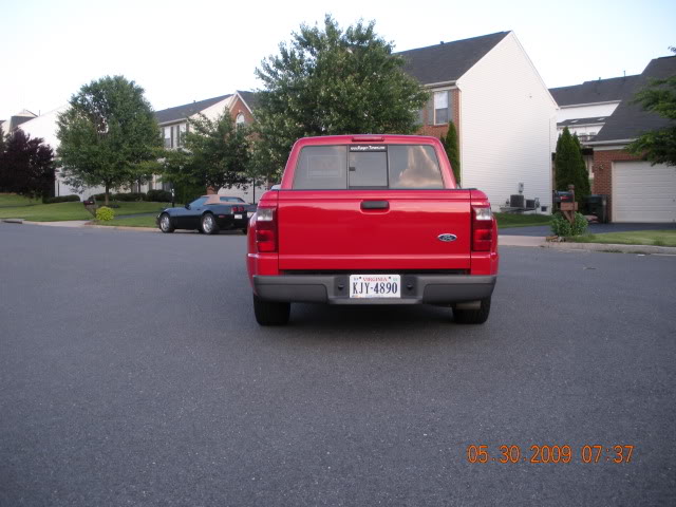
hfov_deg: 51.4
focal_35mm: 36
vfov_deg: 39.7
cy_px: 254
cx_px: 338
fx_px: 703
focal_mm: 6.3
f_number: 3.5
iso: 64
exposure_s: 1/65.8
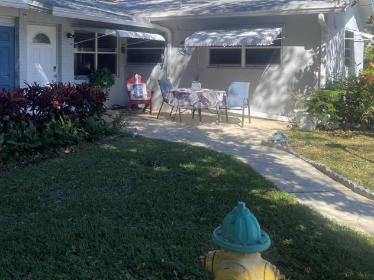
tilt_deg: -2.6
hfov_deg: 48.7
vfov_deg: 36.9
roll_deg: +0.1
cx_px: 148
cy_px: 73
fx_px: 411
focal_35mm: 38
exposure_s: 1/1689
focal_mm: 5.1
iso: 32
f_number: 1.6
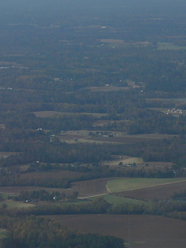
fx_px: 1669
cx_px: 176
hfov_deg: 6.4
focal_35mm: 233
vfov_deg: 8.5
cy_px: 104
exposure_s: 1/2000
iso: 100
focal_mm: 22.5
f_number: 4.8
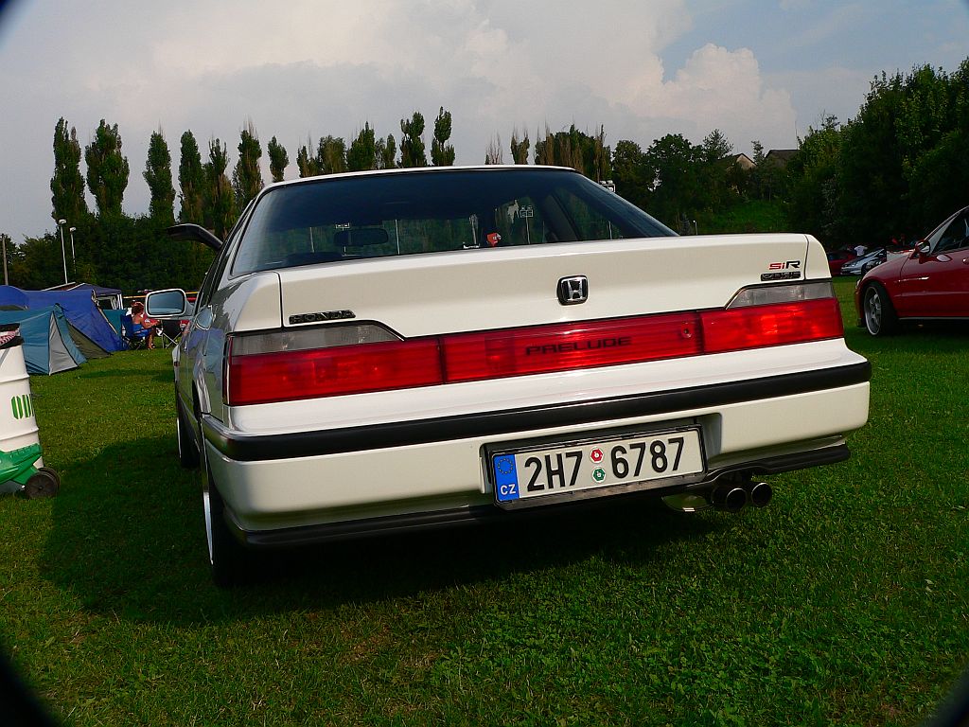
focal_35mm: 37
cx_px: 484
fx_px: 1036
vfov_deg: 38.7
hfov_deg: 50.1
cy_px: 364
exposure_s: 1/250
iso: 80
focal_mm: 6.2
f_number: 4
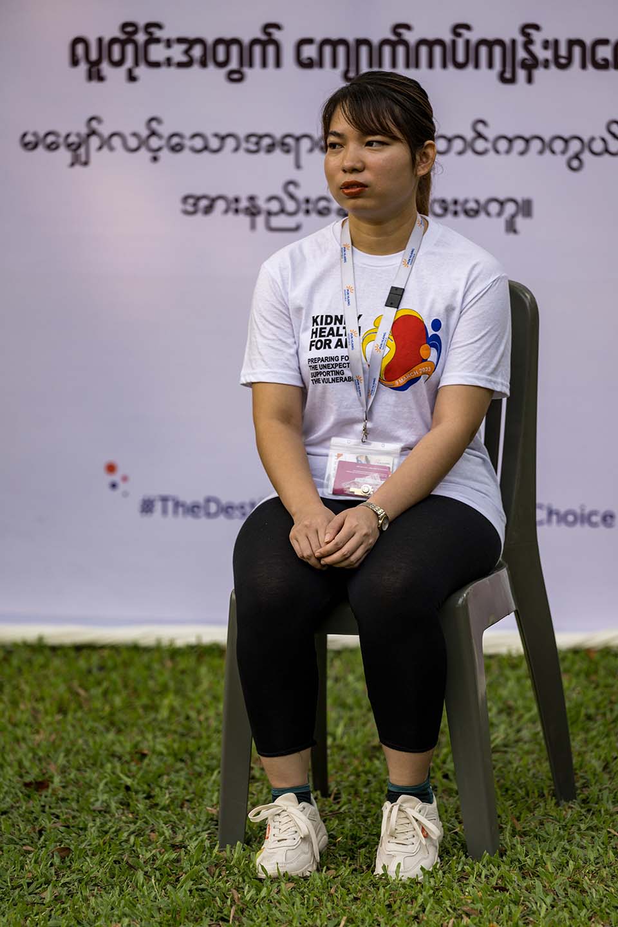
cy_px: 464
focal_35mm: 200
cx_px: 309
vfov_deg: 10.3
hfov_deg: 6.9
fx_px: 5150
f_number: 3.2
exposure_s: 1/500
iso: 180
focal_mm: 200
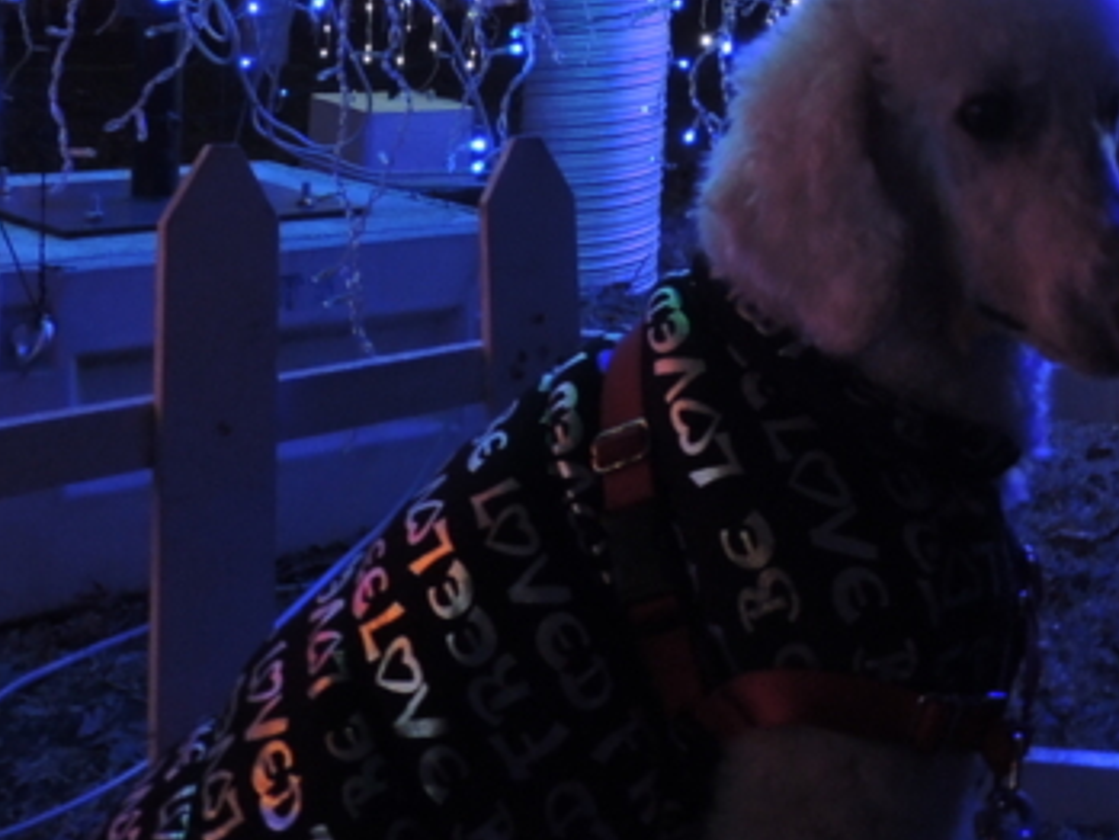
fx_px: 1779
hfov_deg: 34.2
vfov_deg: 24.8
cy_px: -71
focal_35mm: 55
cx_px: 840
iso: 400
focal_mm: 4.3
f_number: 3
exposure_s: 1/8
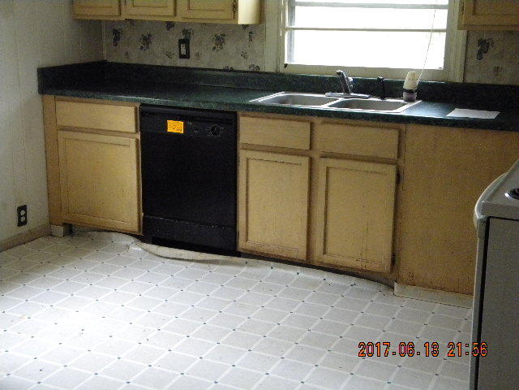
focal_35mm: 47
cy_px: 195
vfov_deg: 30.9
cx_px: 260
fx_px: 705
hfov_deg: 40.4
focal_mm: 8.6
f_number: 3.9
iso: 800
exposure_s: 1/110
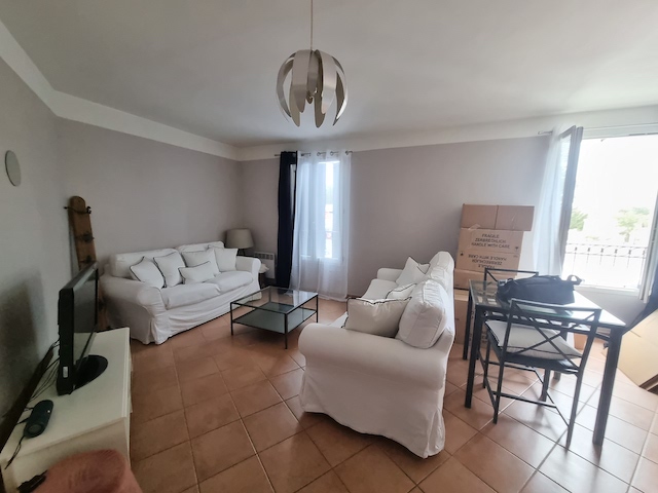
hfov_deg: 106.2
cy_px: 246
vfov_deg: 89.9
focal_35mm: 13
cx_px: 329
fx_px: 247
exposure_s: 1/33
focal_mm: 2.2
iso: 500
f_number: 2.2
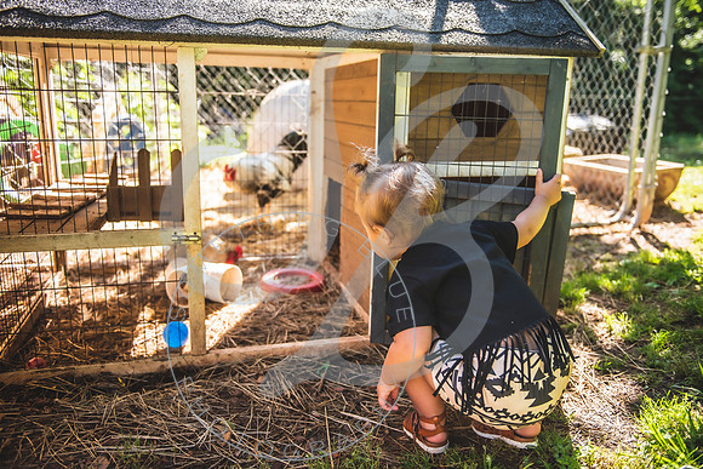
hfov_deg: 60.3
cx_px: 352
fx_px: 605
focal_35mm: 31
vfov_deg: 42.3
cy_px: 234
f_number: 2.8
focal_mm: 31
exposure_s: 1/200
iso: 100
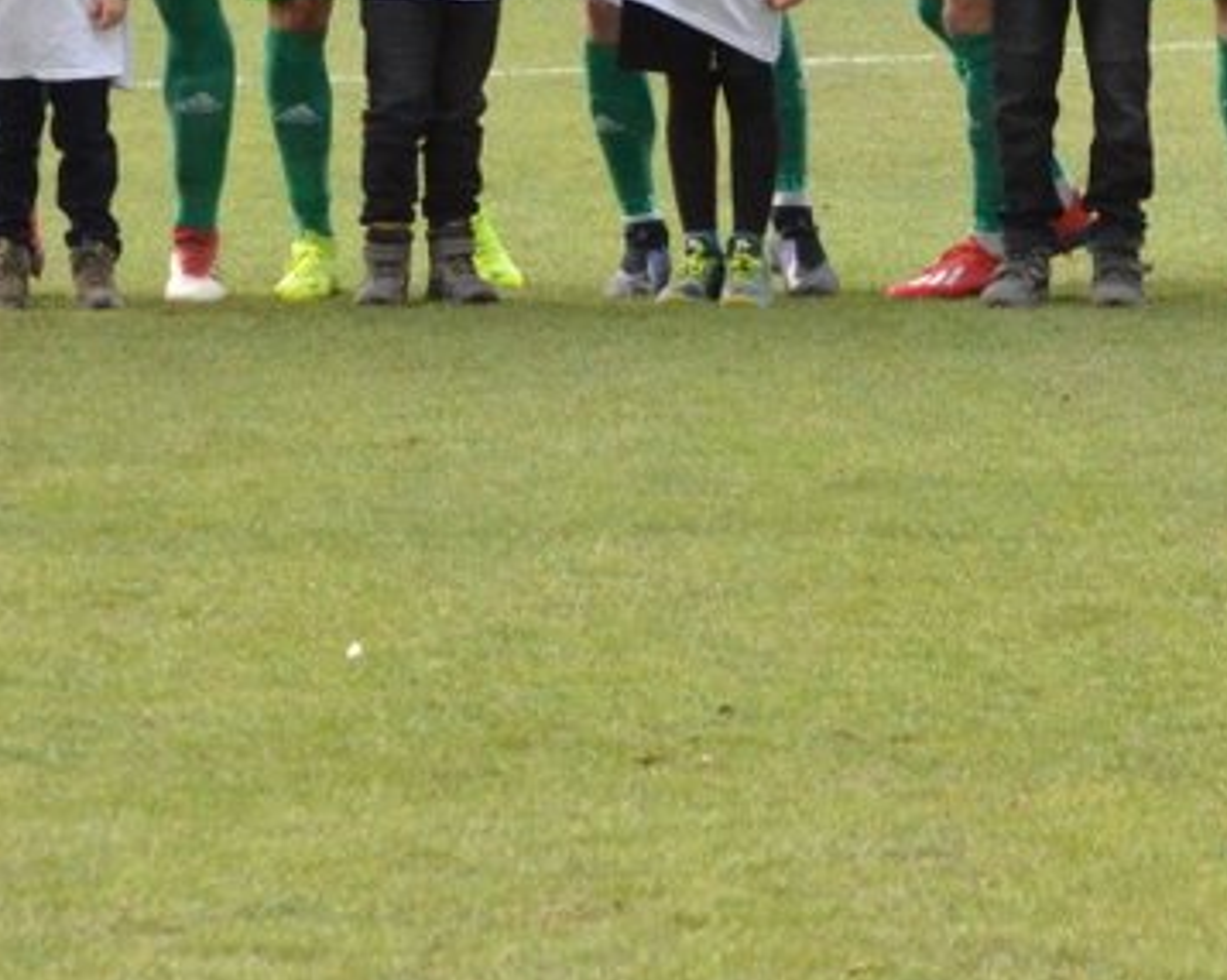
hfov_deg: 5.9
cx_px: 949
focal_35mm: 330
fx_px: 11977
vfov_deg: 4.7
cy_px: -248
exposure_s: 1/1250
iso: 3200
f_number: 9
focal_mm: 70
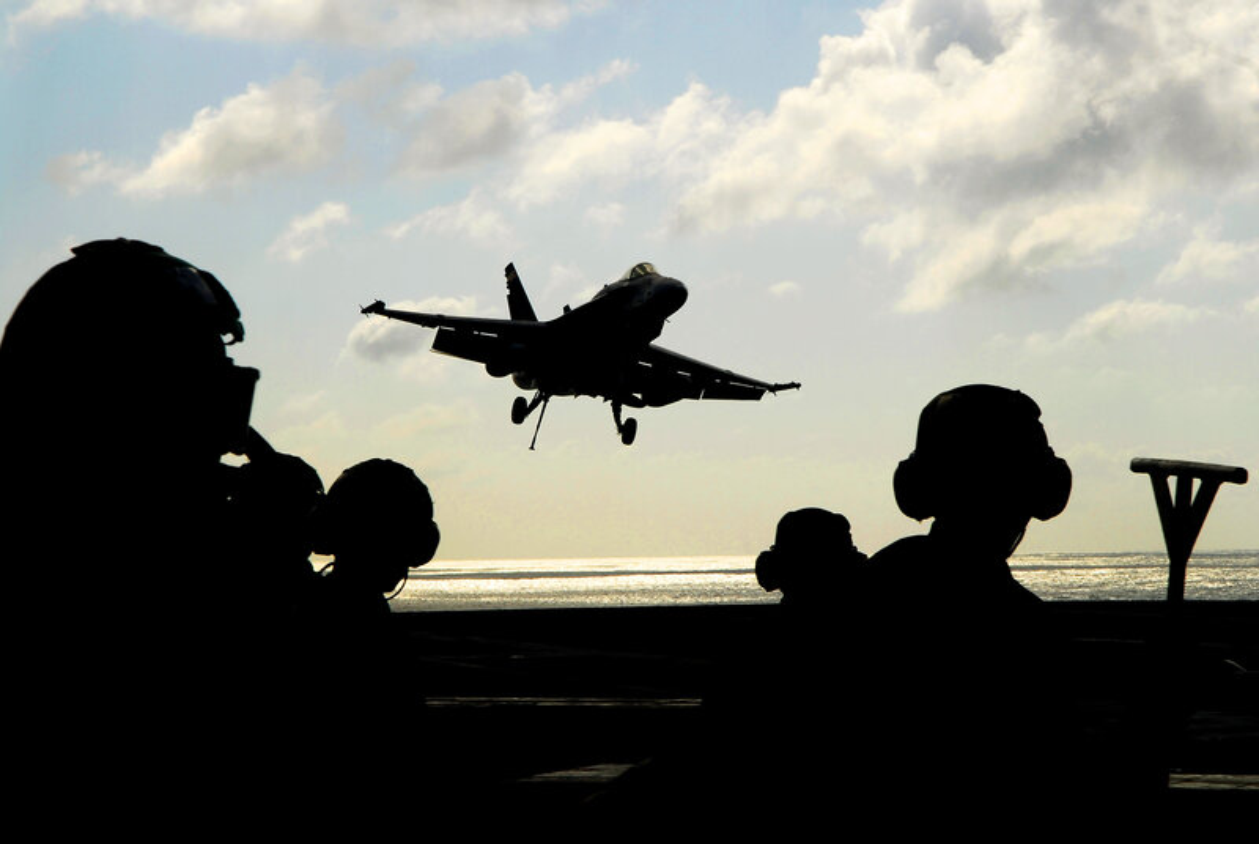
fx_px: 2889
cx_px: 630
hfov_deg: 24.6
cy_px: 422
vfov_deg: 16.6
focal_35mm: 82
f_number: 14
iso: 100
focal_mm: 55
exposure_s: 1/250
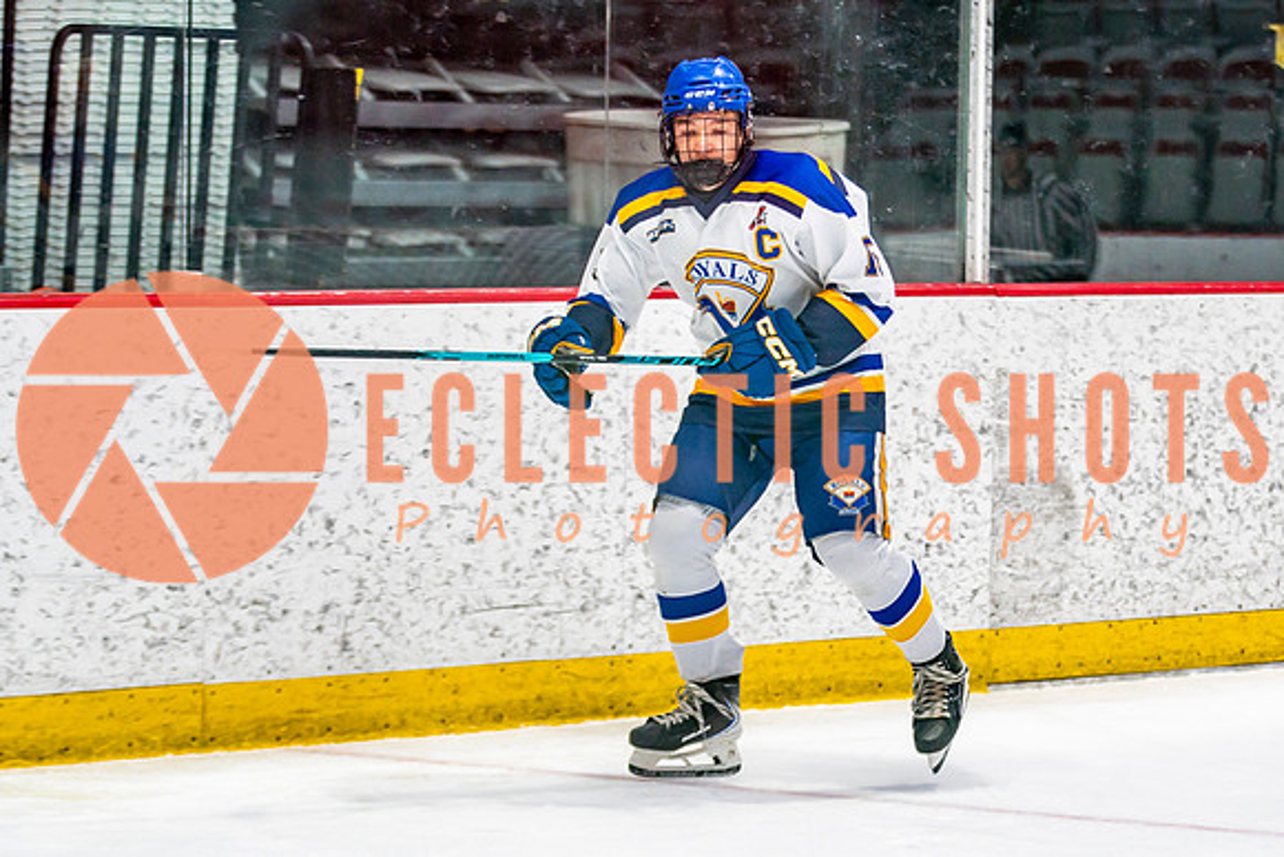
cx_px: 804
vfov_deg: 7.4
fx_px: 6594
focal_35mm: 185
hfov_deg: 11.1
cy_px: 531
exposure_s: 1/640
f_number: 2.8
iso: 500
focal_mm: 105
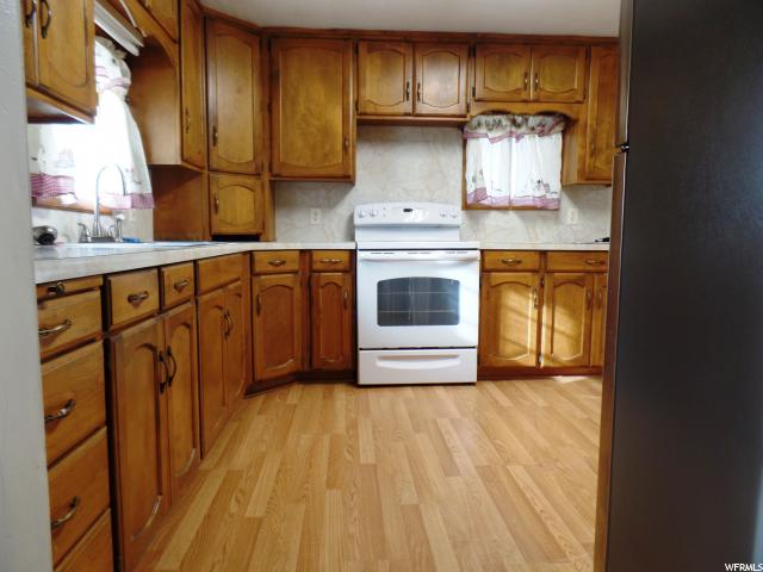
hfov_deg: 73.9
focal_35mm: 23
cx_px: 382
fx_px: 507
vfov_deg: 58.9
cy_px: 286
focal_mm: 4.1
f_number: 2.8
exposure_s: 1/30
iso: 80
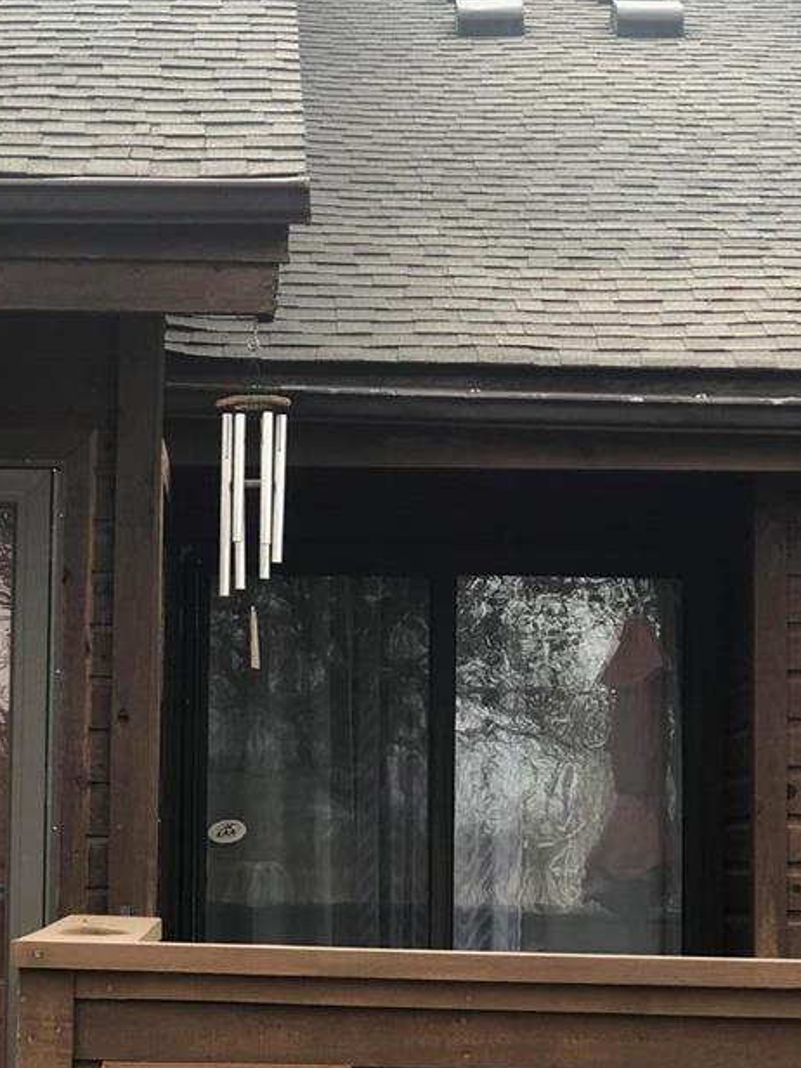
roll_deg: -0.9
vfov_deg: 17.7
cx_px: 234
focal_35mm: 111
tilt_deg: +4.5
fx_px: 3425
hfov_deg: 13.3
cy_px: 614
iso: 20
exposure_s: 1/60
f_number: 2.8
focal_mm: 6.6
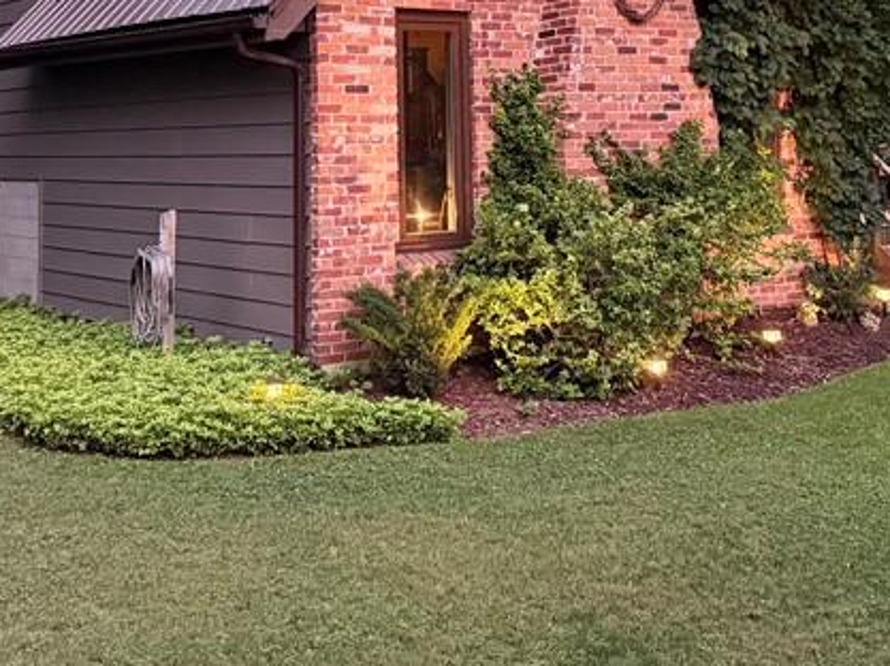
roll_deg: +1.5
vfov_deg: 23.8
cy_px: 17
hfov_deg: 32.7
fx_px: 1516
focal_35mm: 59
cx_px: 455
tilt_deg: +3.6
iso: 800
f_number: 1.78
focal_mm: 6.76
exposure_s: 1/40
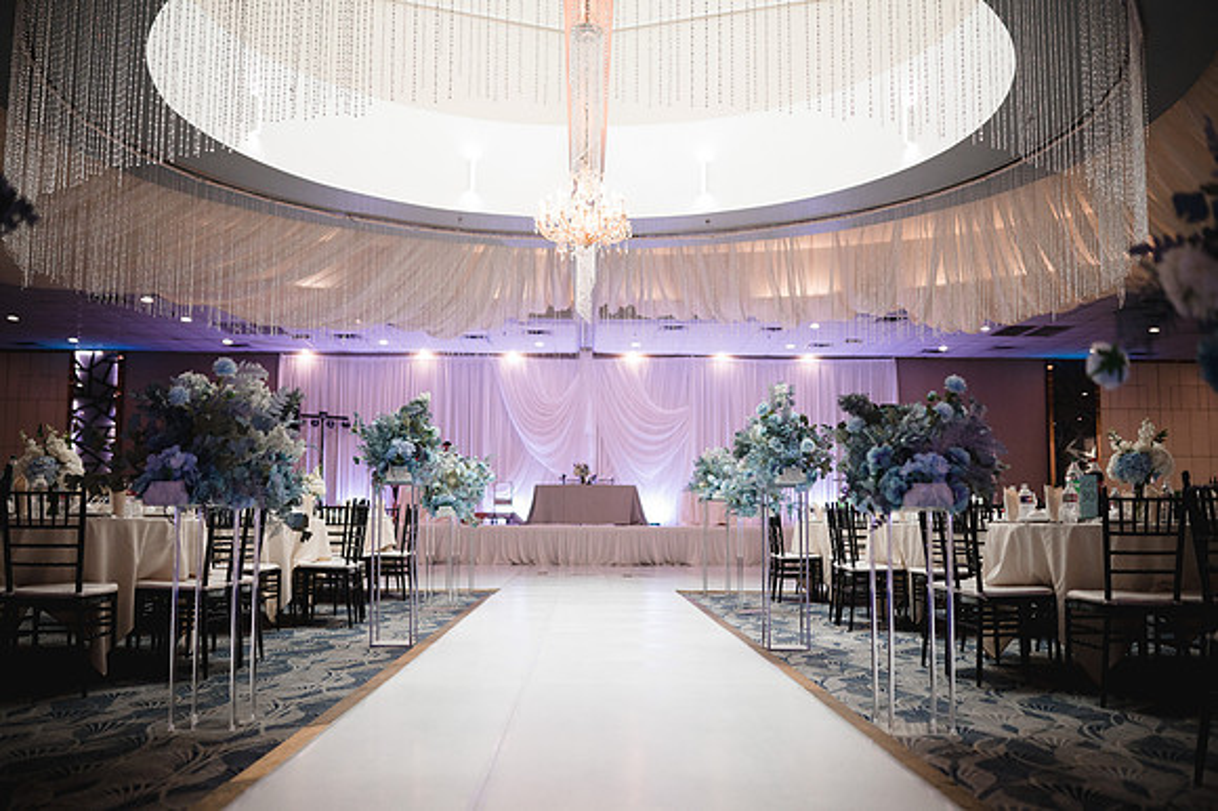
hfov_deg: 54.3
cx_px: 609
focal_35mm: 35
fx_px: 1188
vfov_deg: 37.7
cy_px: 406
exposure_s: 1/1600
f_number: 2
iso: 2500
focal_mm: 35
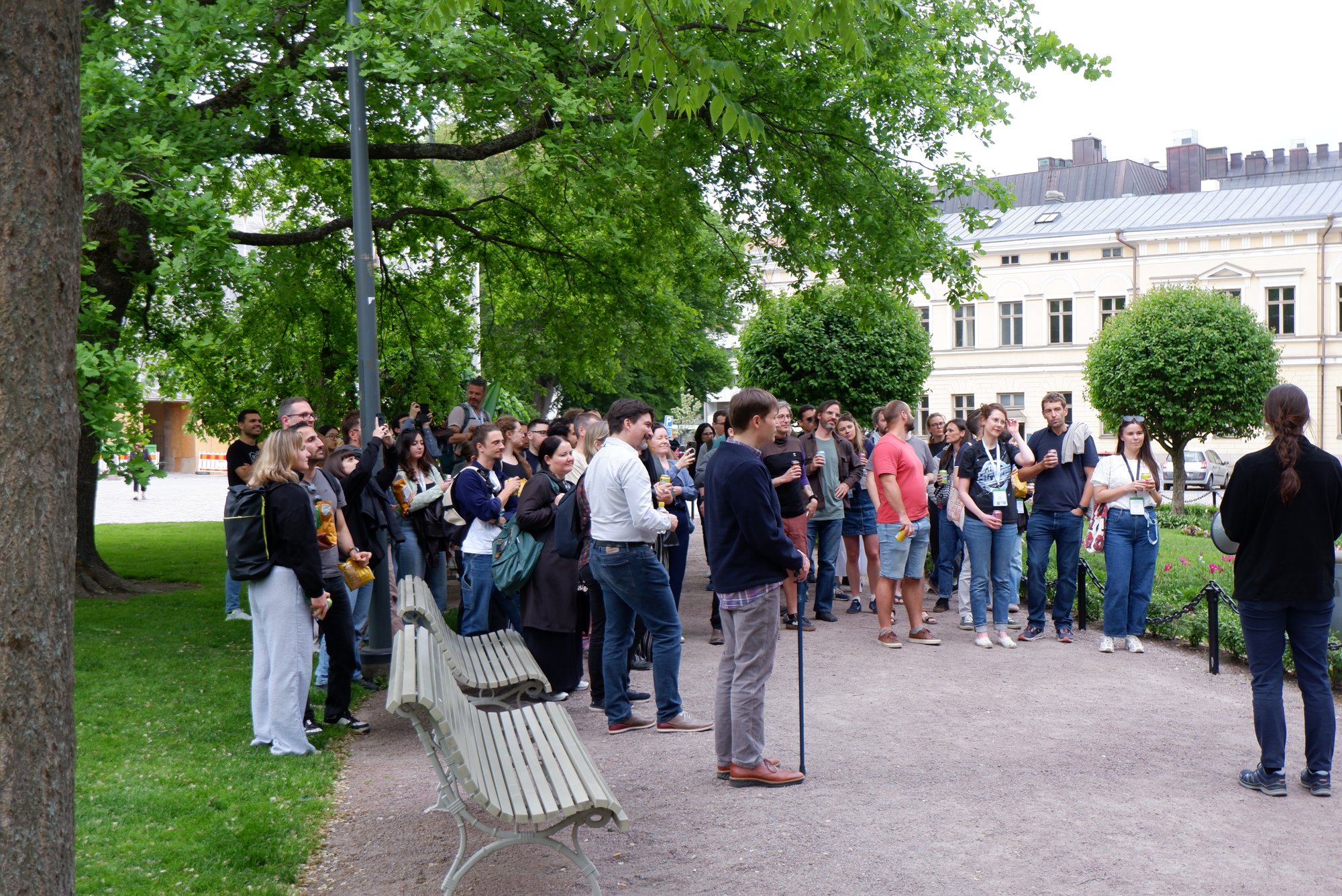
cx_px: 671
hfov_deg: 47.4
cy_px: 448
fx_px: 1529
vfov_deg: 32.7
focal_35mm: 41
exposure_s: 1/100
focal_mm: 27.1
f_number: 4.4
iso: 250
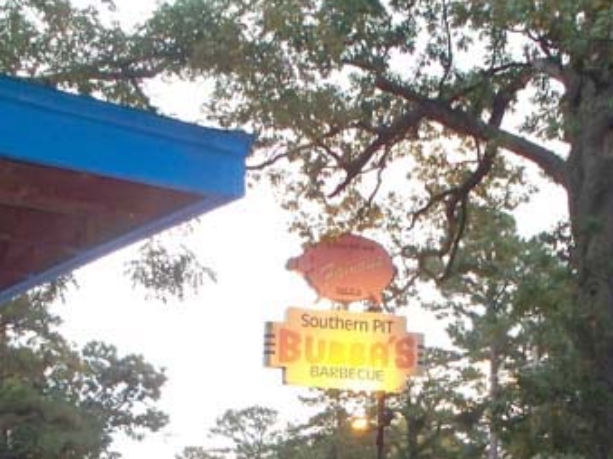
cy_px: 495
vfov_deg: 16.8
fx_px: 1505
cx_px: 347
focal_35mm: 85
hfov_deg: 23.0
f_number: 2.8
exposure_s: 1/60
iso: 250
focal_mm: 7.54
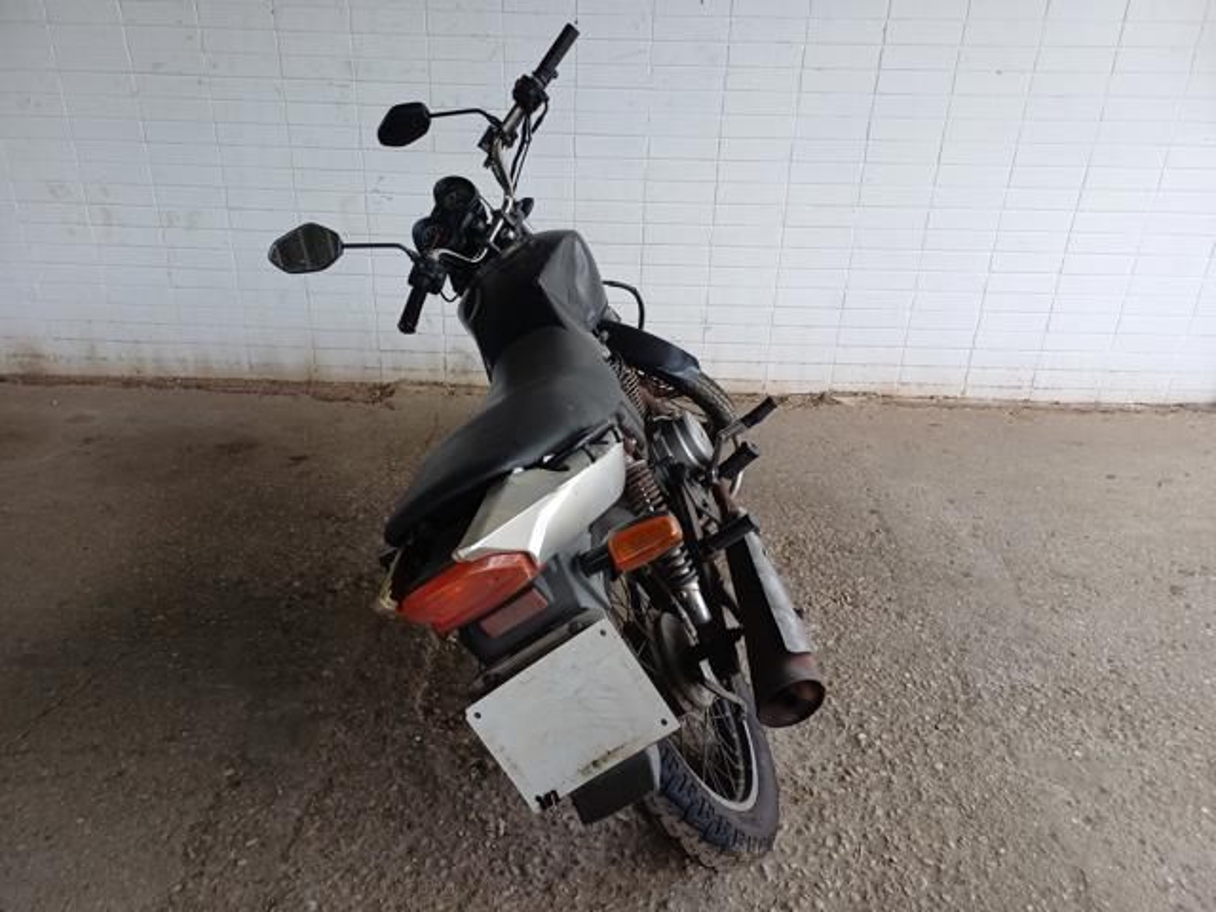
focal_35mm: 25
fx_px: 878
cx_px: 608
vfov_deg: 54.9
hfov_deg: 69.4
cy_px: 456
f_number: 1.8
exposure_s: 1/107
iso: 50
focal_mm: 4.65
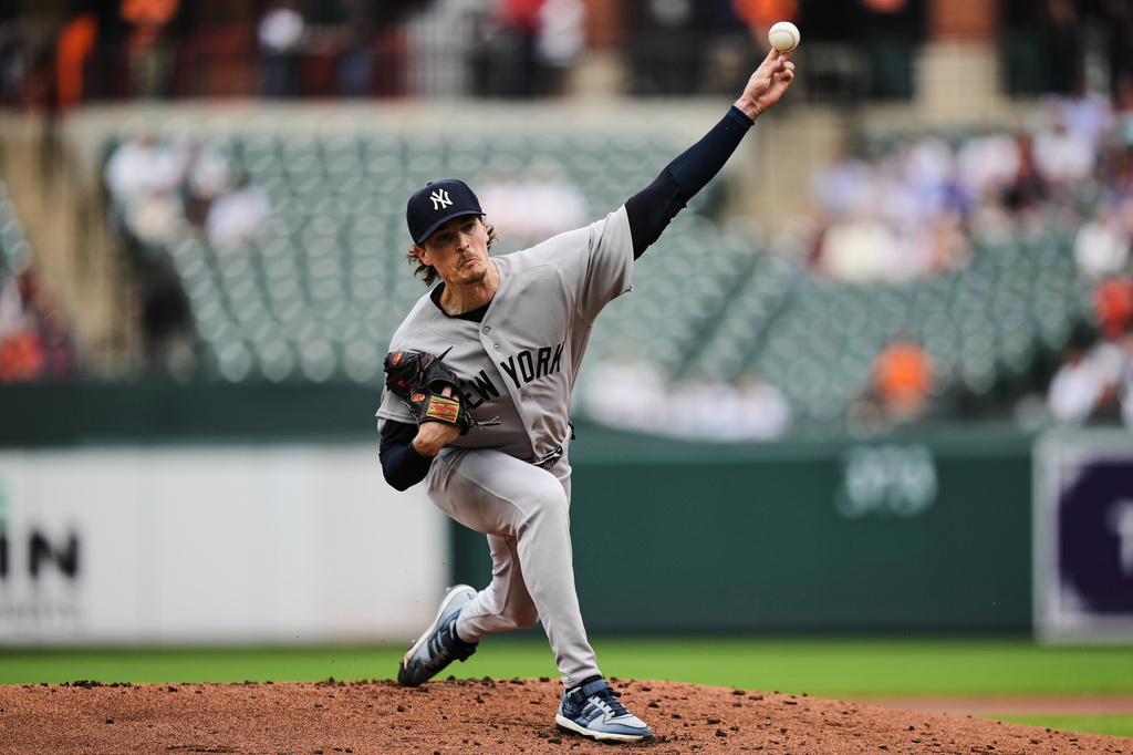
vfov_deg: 3.4
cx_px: 566
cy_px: 378
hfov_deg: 5.2
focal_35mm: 400
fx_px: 12584
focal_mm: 400
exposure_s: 1/4000
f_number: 2.8
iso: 640
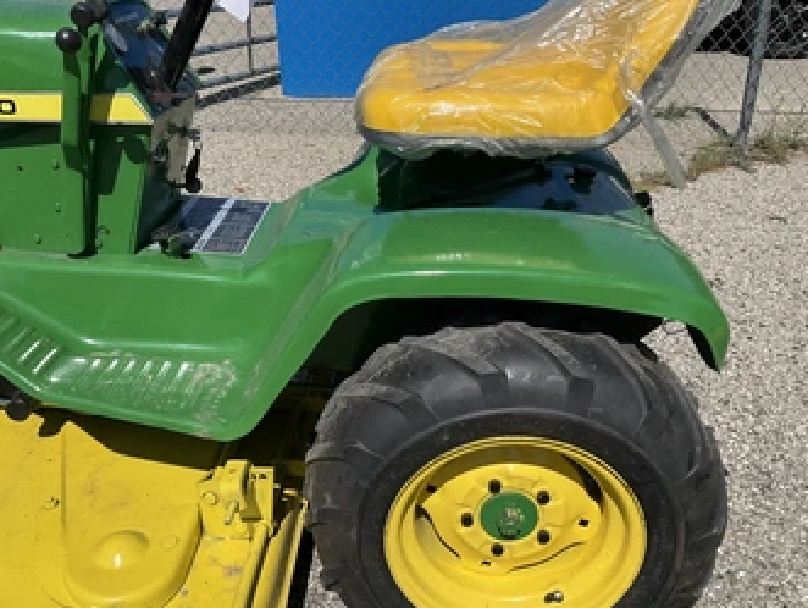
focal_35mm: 35
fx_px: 818
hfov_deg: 52.6
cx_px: 386
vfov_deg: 40.7
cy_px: 330
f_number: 1.8
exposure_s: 1/3534
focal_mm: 3
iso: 25
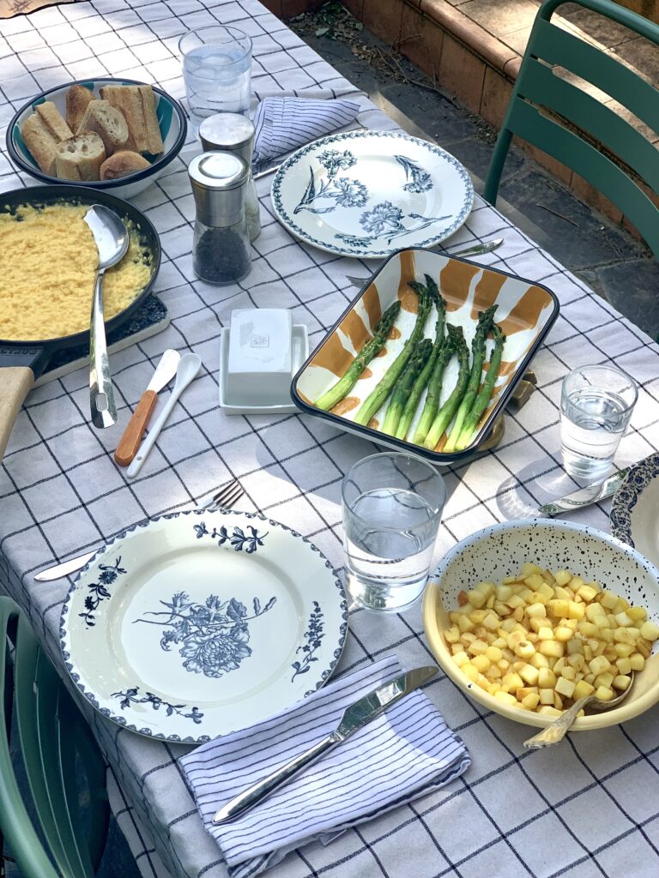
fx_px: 1320
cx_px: 330
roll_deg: -2.0
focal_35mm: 52
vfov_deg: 36.8
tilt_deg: -44.0
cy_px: 439
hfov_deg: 28.0
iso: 16
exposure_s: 1/452
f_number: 2.4
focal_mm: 6
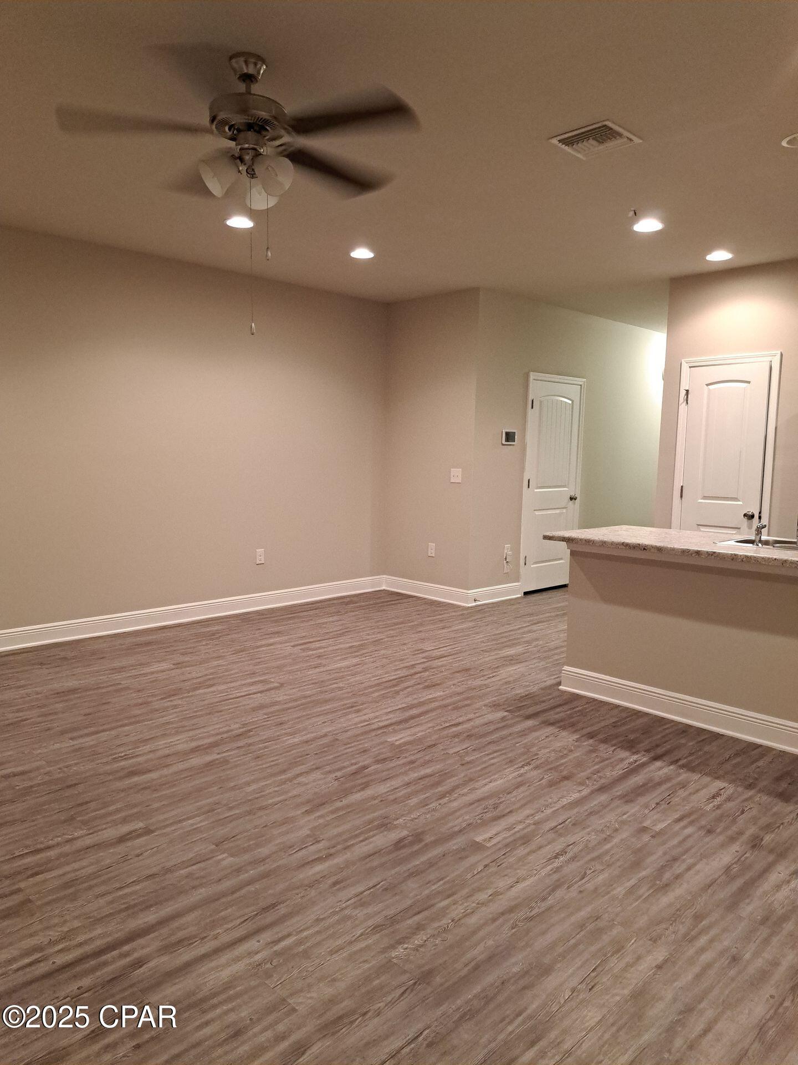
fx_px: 738
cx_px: 399
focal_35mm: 24
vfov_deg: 71.6
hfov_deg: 56.8
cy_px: 532
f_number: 1.8
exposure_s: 1/30
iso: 369
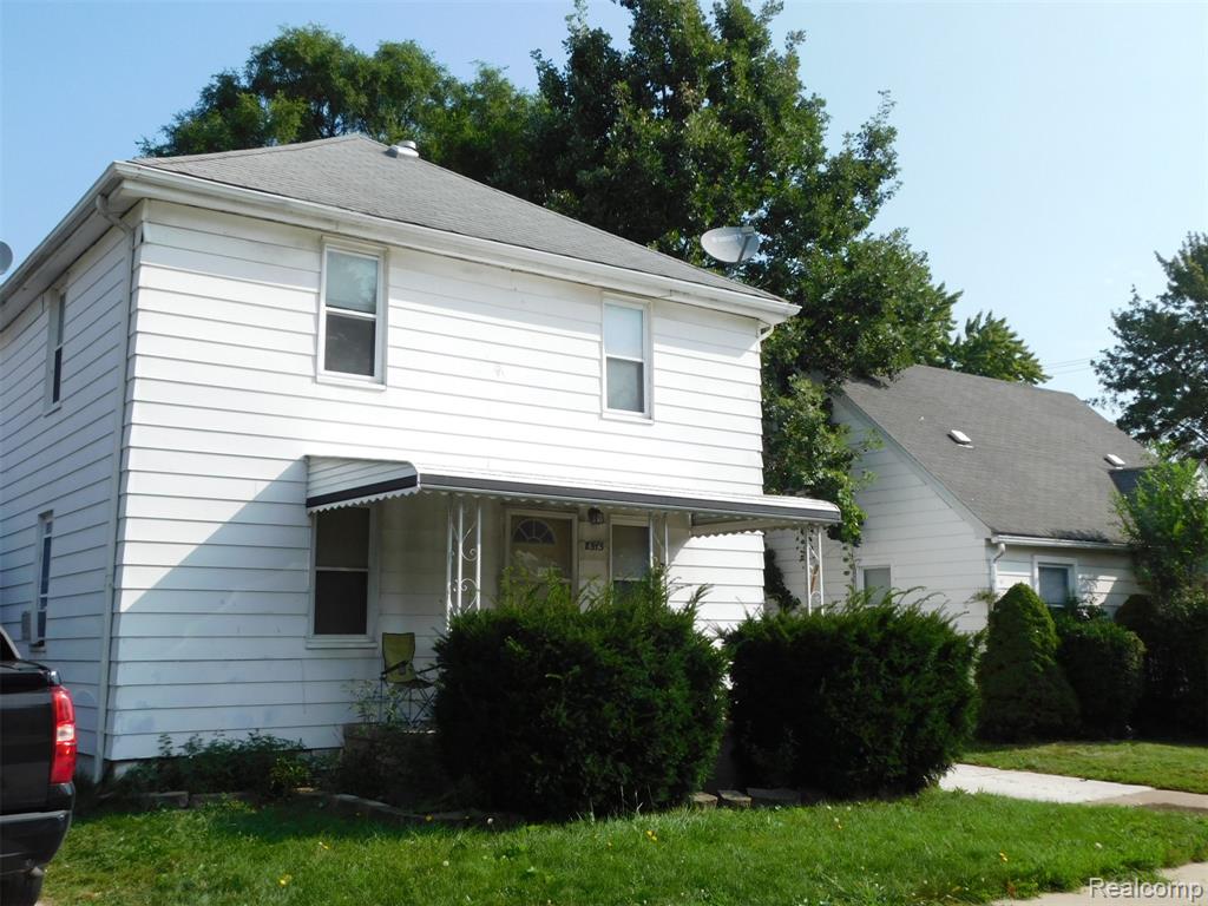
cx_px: 604
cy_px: 453
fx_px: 1256
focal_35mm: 36
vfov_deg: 39.7
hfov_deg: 51.4
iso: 125
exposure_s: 1/1000
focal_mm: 6.3
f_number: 3.5
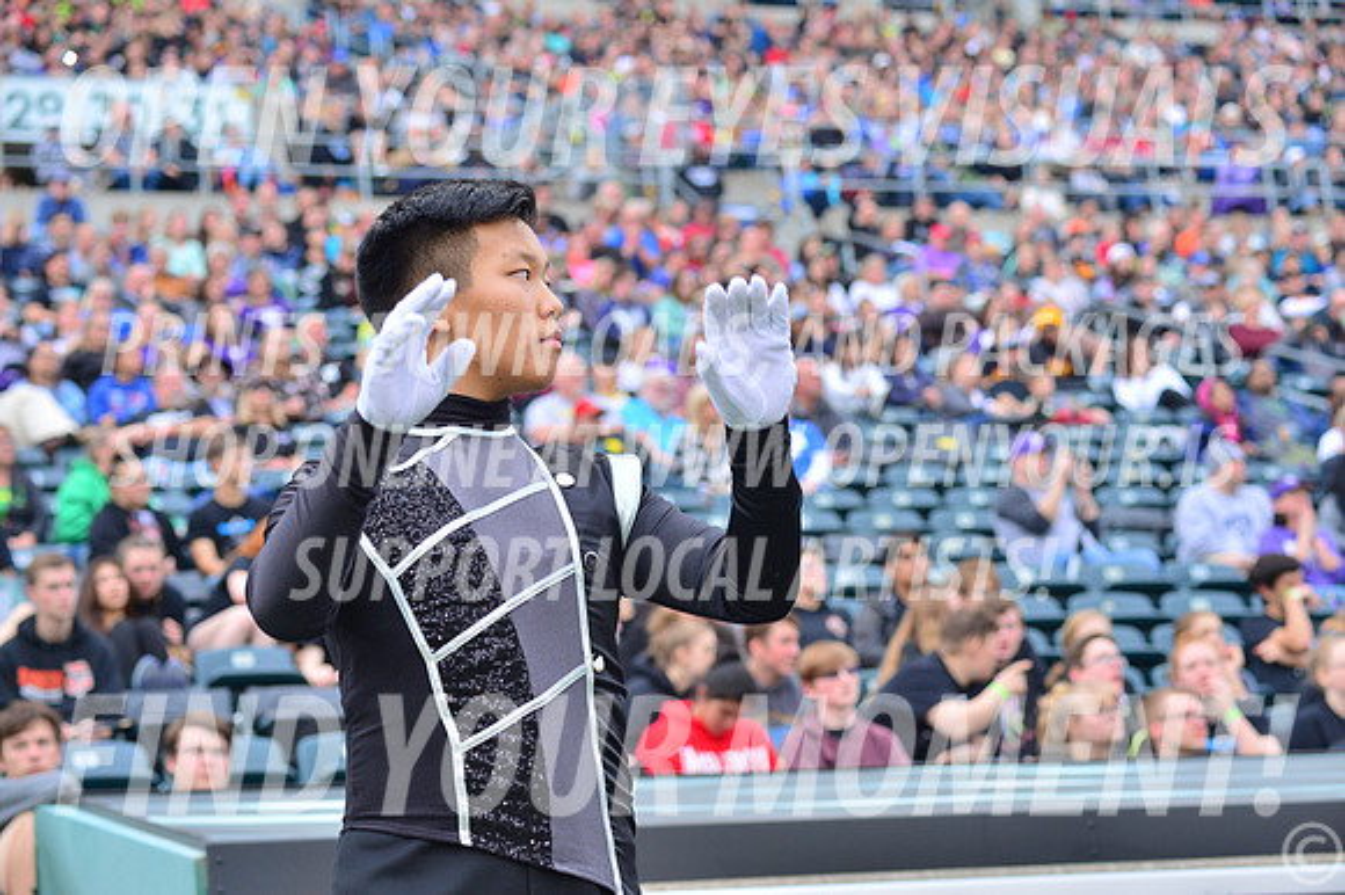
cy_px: 448
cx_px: 672
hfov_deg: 21.5
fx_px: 3547
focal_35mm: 95
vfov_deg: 14.4
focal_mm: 95
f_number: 5.6
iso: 400
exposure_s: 1/320
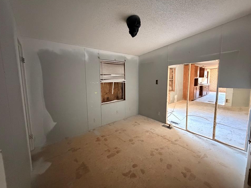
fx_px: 109
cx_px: 131
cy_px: 89
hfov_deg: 98.1
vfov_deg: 81.7
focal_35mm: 15
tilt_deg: -5.9
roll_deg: +1.3
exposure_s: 1/60
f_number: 2.2
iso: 1250
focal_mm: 2.22
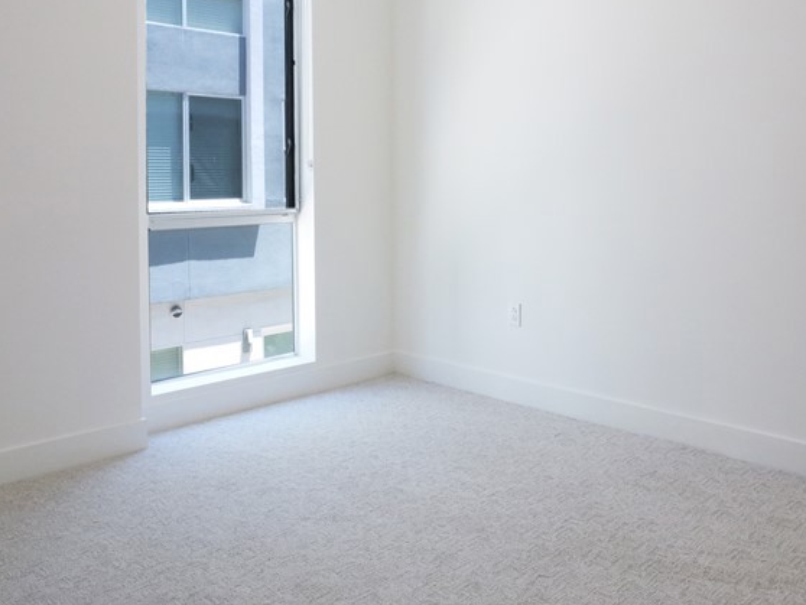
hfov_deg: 55.0
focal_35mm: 33
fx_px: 769
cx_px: 472
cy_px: 169
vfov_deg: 42.0
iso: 2500
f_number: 8
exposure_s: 1/160
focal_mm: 9
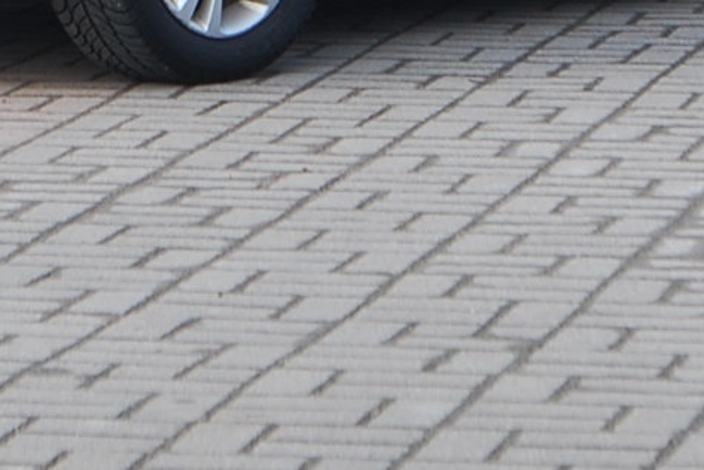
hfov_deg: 7.0
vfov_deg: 4.6
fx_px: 5772
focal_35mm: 295
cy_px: -408
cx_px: 320
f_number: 9
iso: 200
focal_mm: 48
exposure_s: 1/125
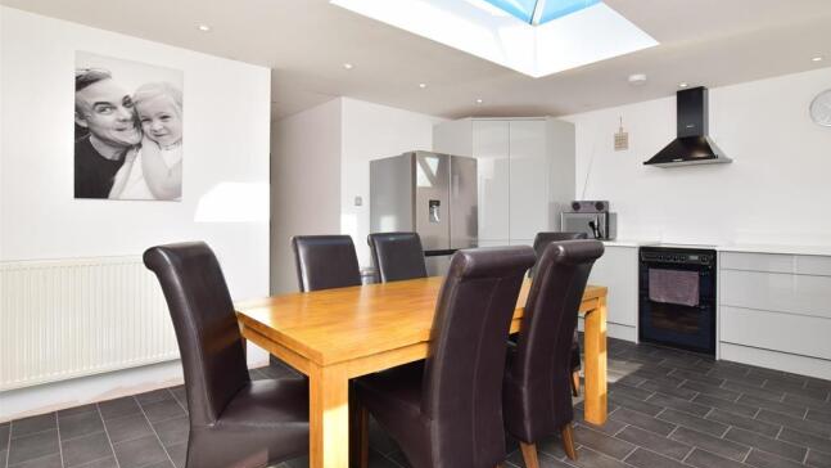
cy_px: 218
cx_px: 420
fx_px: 386
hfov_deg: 94.2
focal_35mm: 18
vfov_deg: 62.3
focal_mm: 11
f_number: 6.3
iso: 200
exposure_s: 1/160
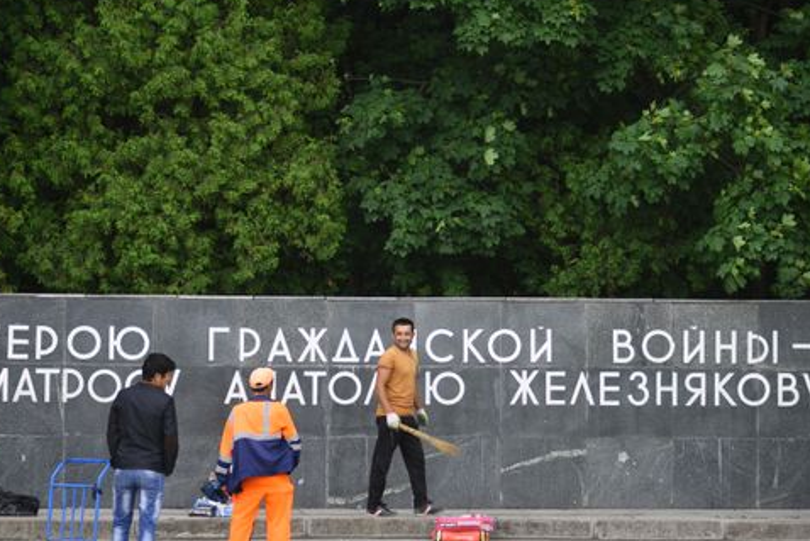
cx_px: 430
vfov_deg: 9.4
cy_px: 261
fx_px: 3286
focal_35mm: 146
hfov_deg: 14.1
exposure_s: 1/640
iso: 400
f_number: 2.8
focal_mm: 100
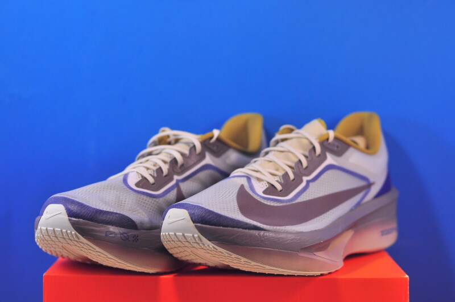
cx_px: 228
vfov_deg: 18.1
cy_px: 151
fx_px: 947
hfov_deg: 27.0
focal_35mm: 75
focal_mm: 50
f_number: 2.5
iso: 250
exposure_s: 1/320
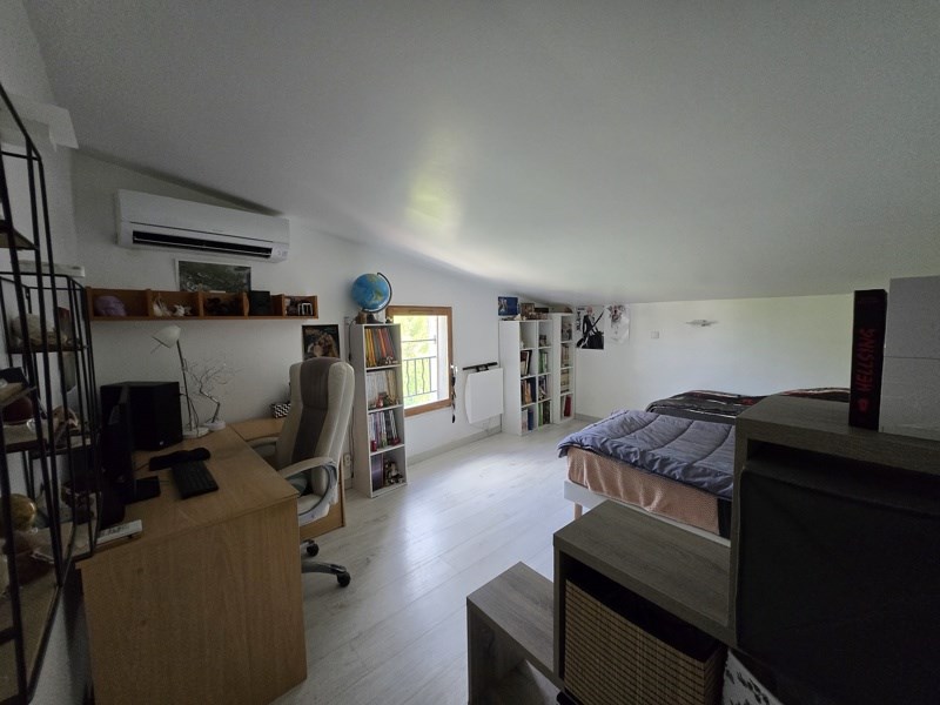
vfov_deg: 89.9
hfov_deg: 106.2
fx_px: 353
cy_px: 352
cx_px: 470
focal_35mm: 13
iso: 320
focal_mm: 1.7
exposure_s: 1/50
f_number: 2.2
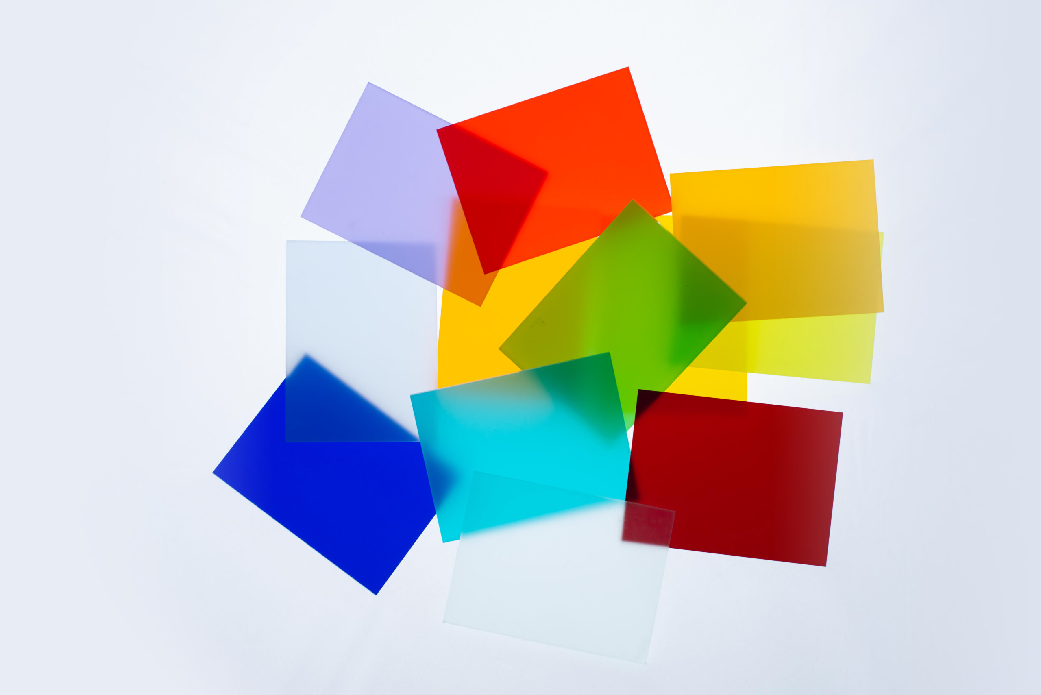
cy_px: 348
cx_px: 520
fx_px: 1446
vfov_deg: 27.0
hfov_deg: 39.6
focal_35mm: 50
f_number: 6.3
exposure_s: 1/160
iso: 64
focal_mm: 50
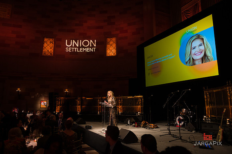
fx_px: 167
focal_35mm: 26
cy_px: 77
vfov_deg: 49.5
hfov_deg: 69.4
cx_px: 116
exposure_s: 1/160
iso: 1600
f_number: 3.2
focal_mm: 26
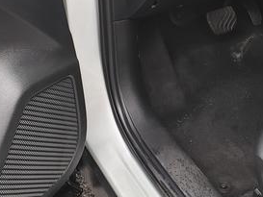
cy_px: -11
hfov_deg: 31.4
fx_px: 464
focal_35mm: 61
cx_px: 176
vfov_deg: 22.9
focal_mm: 4.3
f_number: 2.4
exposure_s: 1/46
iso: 64
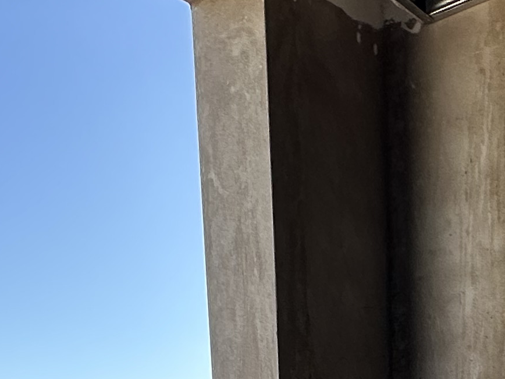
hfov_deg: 29.8
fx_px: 948
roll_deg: +2.8
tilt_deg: -9.4
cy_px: 687
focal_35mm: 65
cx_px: 253
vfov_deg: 17.9
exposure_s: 1/276
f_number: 2.2
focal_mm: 2.22
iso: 40
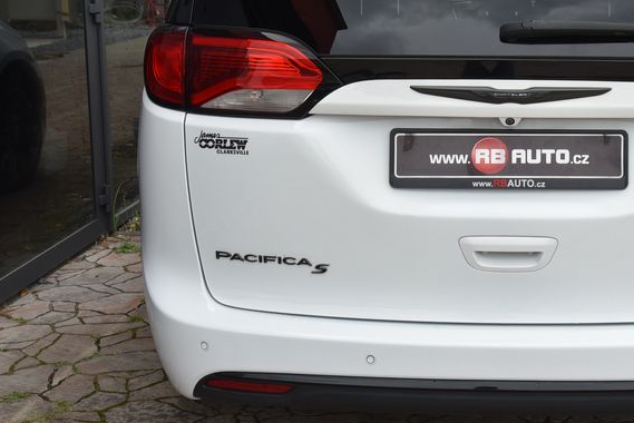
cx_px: 465
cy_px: 132
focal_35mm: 63
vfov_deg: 21.5
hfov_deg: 31.4
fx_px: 1110
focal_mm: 35
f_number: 9
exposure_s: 1/320
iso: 500
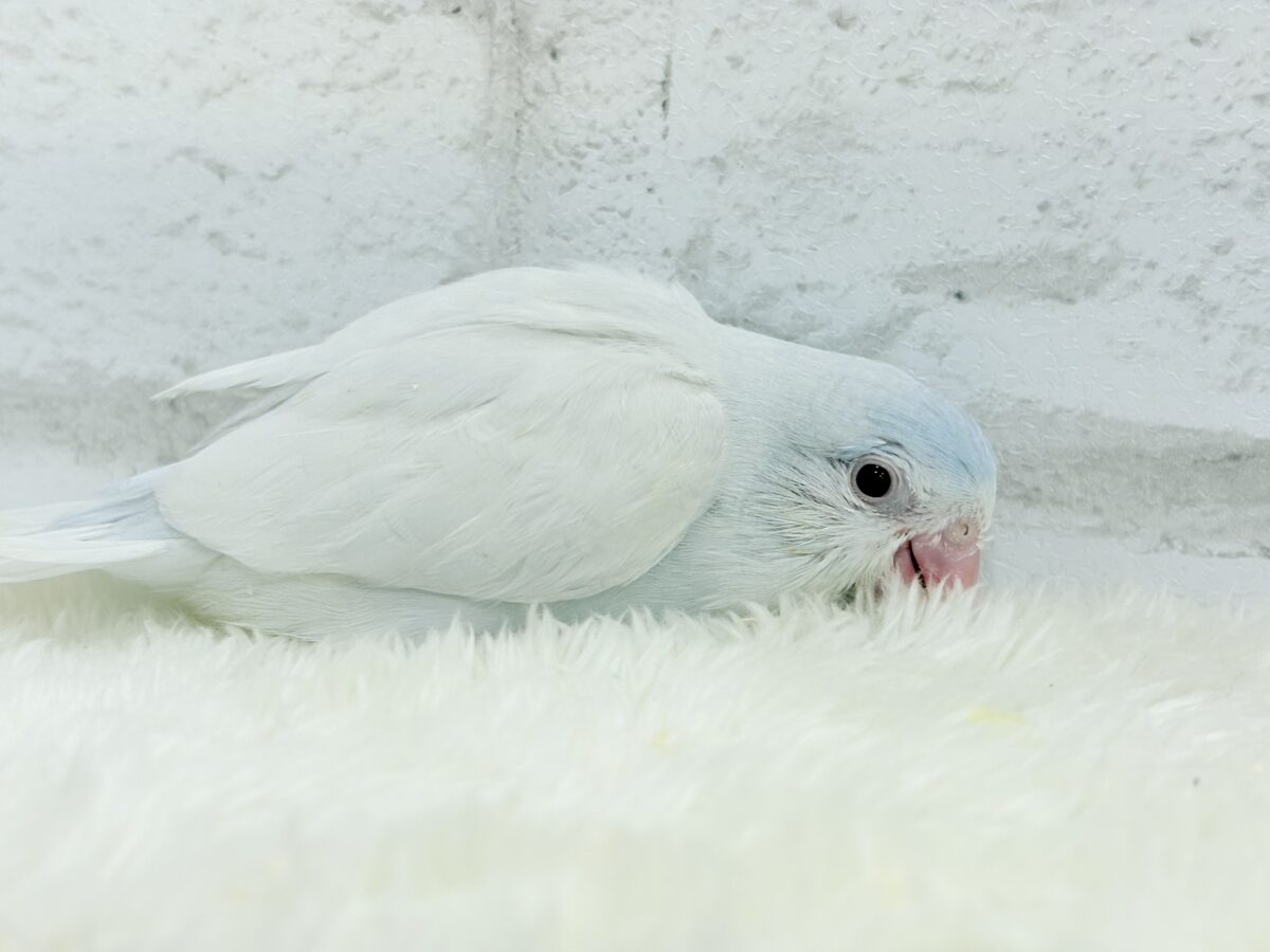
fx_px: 1908
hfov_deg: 36.8
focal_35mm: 52
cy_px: 476
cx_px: 635
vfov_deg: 28.0
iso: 32
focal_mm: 5.96
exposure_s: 1/50
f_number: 1.6
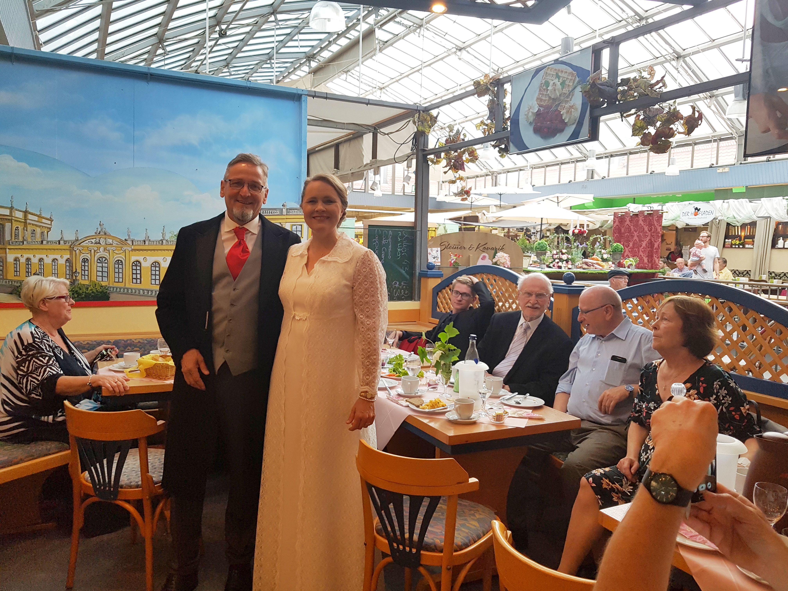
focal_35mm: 26
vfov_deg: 53.1
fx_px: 592
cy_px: 296
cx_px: 394
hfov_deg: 67.3
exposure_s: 1/100
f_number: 1.7
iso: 100
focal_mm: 4.2
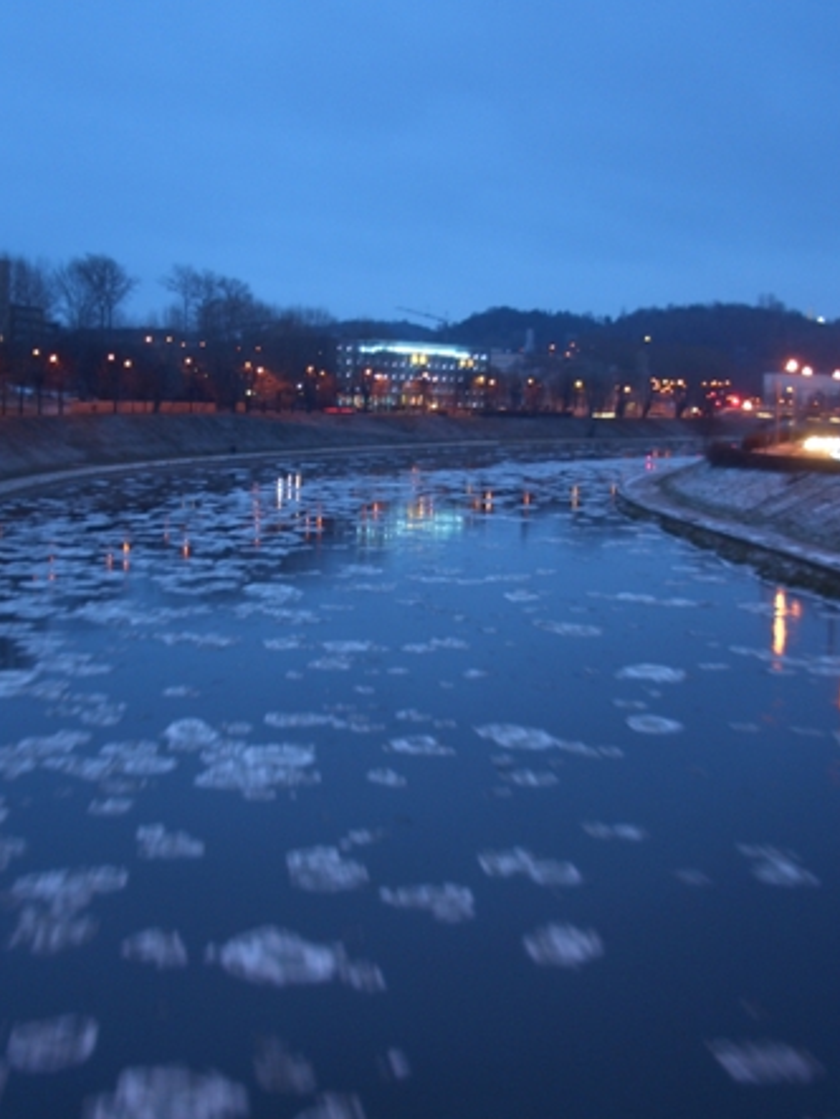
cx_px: 339
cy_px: 561
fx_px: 1519
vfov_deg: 40.4
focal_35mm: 47
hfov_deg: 30.8
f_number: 2.6
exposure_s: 1
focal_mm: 5.8
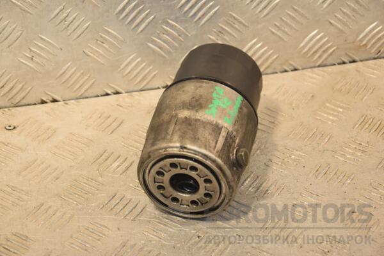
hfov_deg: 20.6
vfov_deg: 13.8
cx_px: 192
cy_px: 128
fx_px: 1056
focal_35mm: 99
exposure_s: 1/200
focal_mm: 66
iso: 800
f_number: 5.6
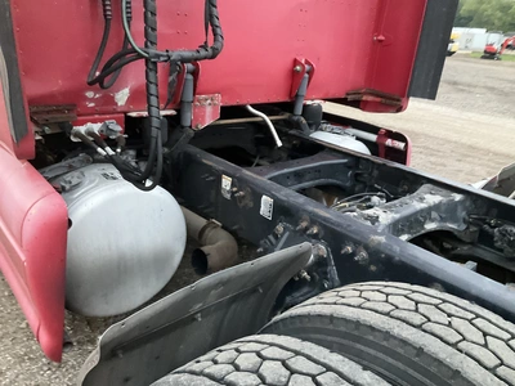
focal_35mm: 29
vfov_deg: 48.2
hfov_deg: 61.7
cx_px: 258
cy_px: 193
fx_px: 431
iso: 500
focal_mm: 3
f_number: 1.8
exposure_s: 1/30
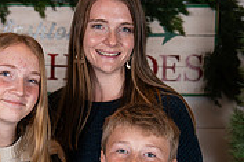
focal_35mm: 140
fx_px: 949
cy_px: 166
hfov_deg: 14.6
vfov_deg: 9.7
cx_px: 57
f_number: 3.2
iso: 250
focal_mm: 40
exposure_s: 1/250
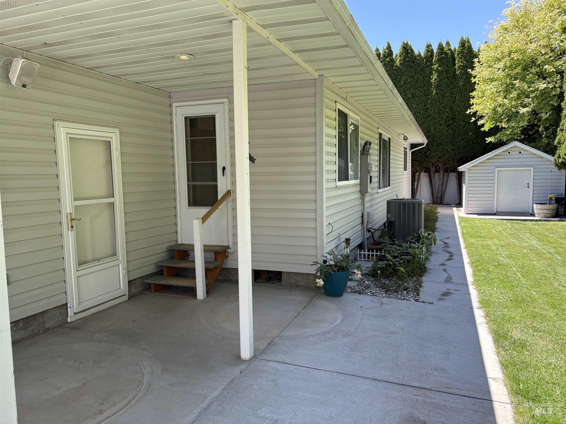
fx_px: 425
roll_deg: +2.8
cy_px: 212
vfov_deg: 53.1
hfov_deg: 67.3
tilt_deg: -4.5
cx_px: 283
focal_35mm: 26
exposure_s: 1/607
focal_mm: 5.96
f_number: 1.6
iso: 64
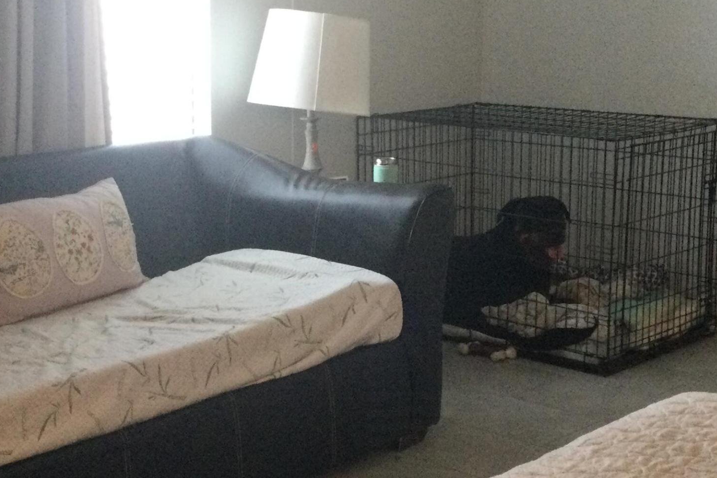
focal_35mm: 64
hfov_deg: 31.3
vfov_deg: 21.2
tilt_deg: -9.4
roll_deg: -1.9
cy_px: 197
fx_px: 1274
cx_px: 272
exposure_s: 1/30
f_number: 2.4
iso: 160
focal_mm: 3.3
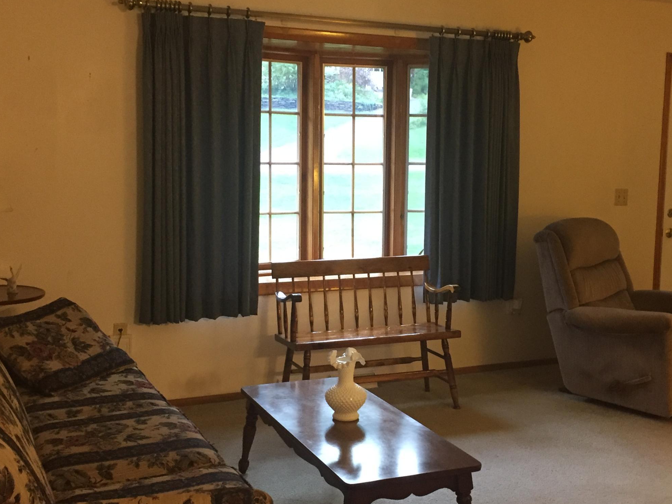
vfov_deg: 32.9
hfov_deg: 42.9
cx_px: 365
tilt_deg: -6.8
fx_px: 854
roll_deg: -1.2
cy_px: 249
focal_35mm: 44
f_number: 2.2
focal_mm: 4.15
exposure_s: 1/24
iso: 250
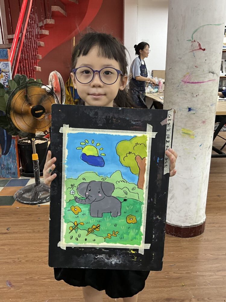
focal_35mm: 29
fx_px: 252
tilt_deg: -17.3
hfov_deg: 48.2
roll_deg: +0.0
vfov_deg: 61.7
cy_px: 151
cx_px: 113
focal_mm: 3
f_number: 1.8
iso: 64
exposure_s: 1/114
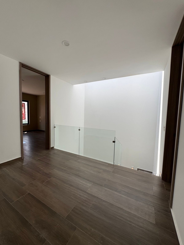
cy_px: 122
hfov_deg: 85.7
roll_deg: -1.6
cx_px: 92
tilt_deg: -3.2
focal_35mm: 14
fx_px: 99
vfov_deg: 102.1
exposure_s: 1/1126
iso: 50
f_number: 2.2
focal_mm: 2.22
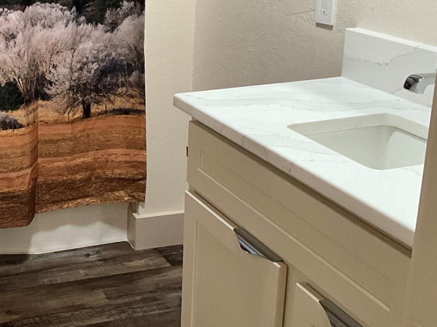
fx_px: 707
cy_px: 92
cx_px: 27
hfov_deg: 32.3
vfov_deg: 25.8
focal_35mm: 56
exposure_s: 1/60
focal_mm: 3
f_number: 1.8
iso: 160
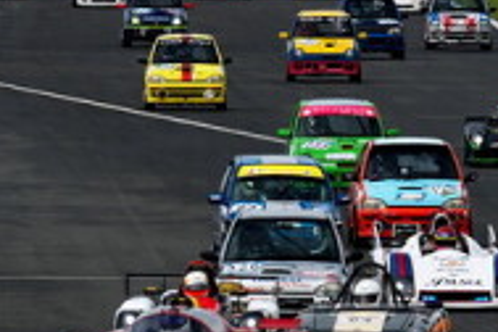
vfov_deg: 1.1
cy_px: 166
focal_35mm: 1286
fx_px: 17788
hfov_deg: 1.6
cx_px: 53
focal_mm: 300
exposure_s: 1/1000
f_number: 5.6
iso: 180
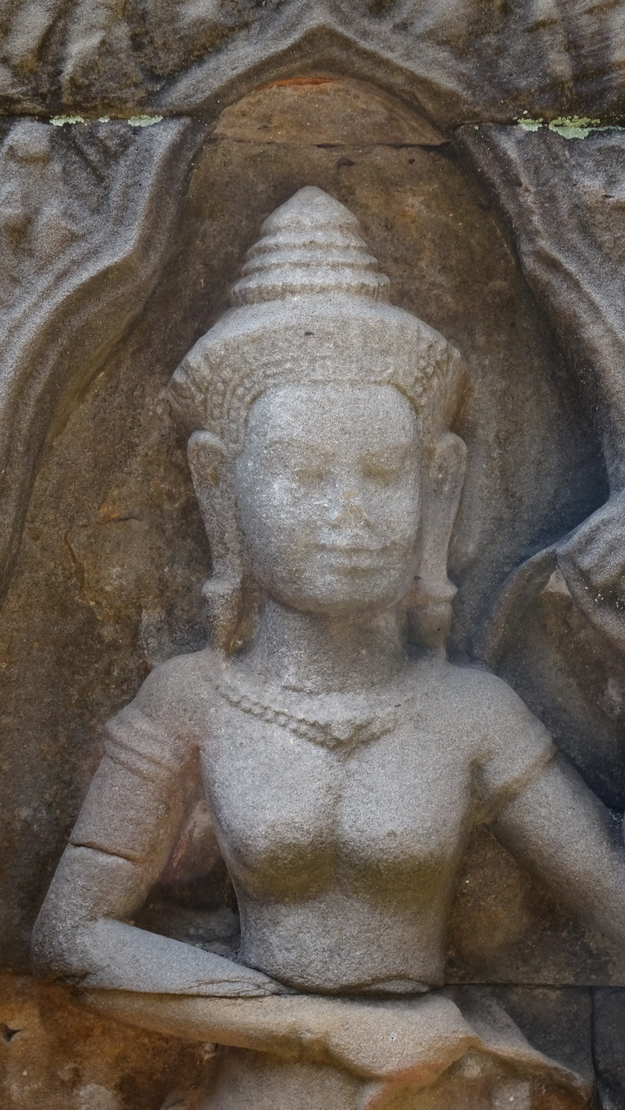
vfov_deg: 24.7
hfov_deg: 14.1
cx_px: 353
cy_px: 552
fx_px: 2534
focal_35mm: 86
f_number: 5
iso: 160
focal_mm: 13.26
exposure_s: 1/80
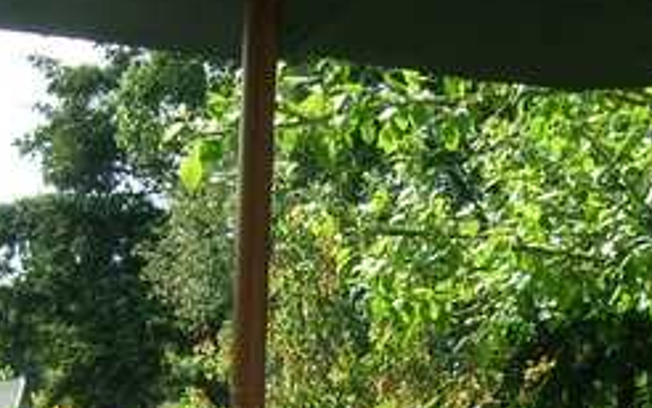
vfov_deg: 11.0
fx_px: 2080
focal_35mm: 117
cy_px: 522
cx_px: 350
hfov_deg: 17.8
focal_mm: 5.7
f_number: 4.9
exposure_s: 1/173
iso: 50
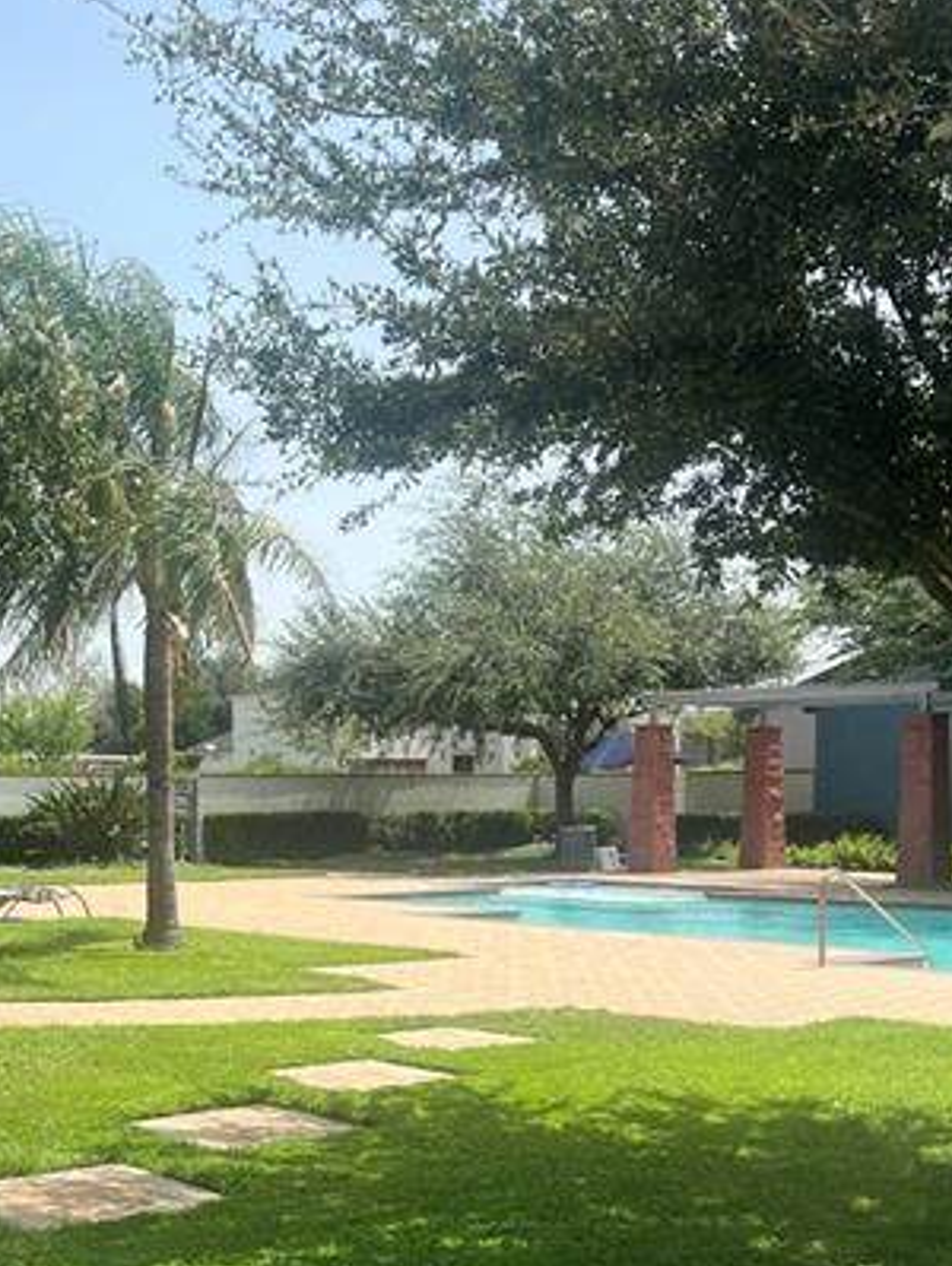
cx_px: 225
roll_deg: +1.2
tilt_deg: -1.1
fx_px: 1831
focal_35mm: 50
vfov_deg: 37.8
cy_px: 841
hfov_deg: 28.7
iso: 50
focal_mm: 5.7
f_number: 1.5
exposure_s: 1/3077
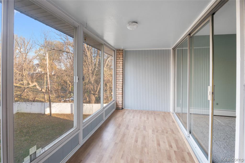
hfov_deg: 61.9
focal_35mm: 30
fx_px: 204
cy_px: 82
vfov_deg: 43.6
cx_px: 122
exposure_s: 1/15
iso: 320
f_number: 9
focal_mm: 30
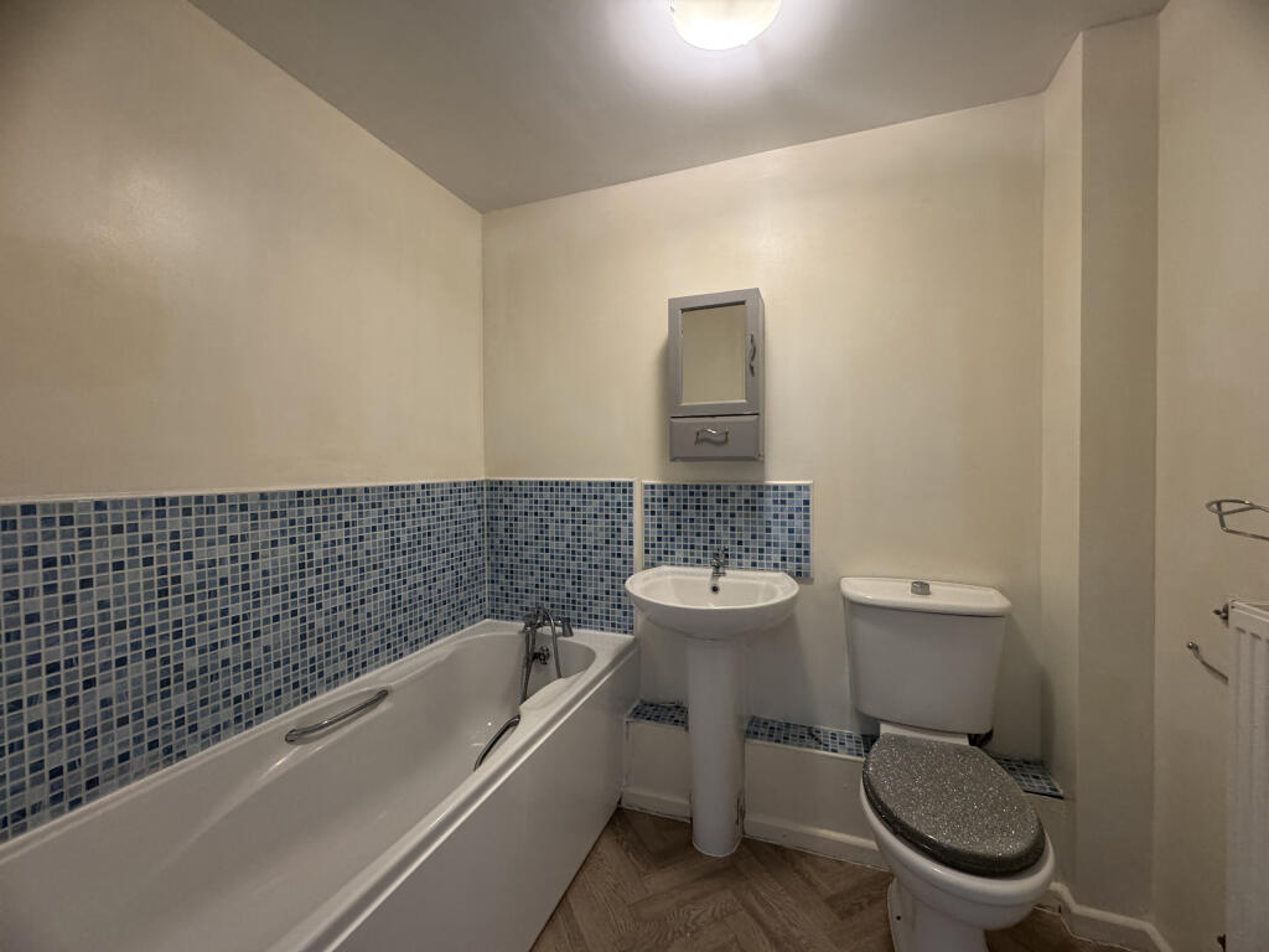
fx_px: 513
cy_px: 476
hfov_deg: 102.1
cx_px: 634
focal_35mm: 14
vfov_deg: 85.7
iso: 400
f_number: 2.2
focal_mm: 2.22
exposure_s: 1/50
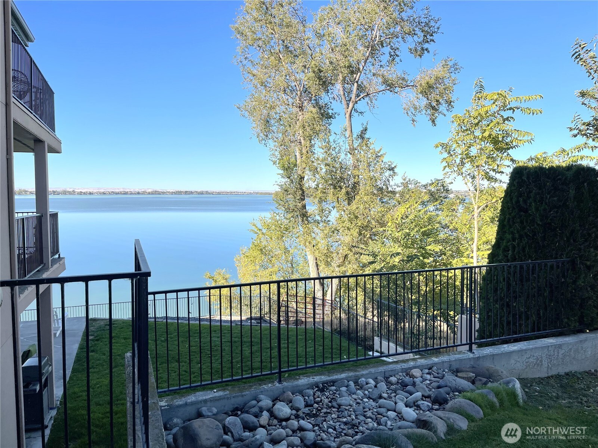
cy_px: 224
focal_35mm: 25
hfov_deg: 69.4
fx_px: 432
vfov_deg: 54.9
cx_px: 299
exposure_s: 1/2717
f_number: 1.6
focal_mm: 5.1
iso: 32
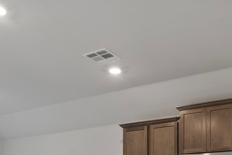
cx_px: 150
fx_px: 296
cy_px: 197
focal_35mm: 46
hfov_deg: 42.3
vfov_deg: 25.5
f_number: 9
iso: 400
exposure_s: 1/10
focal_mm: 12
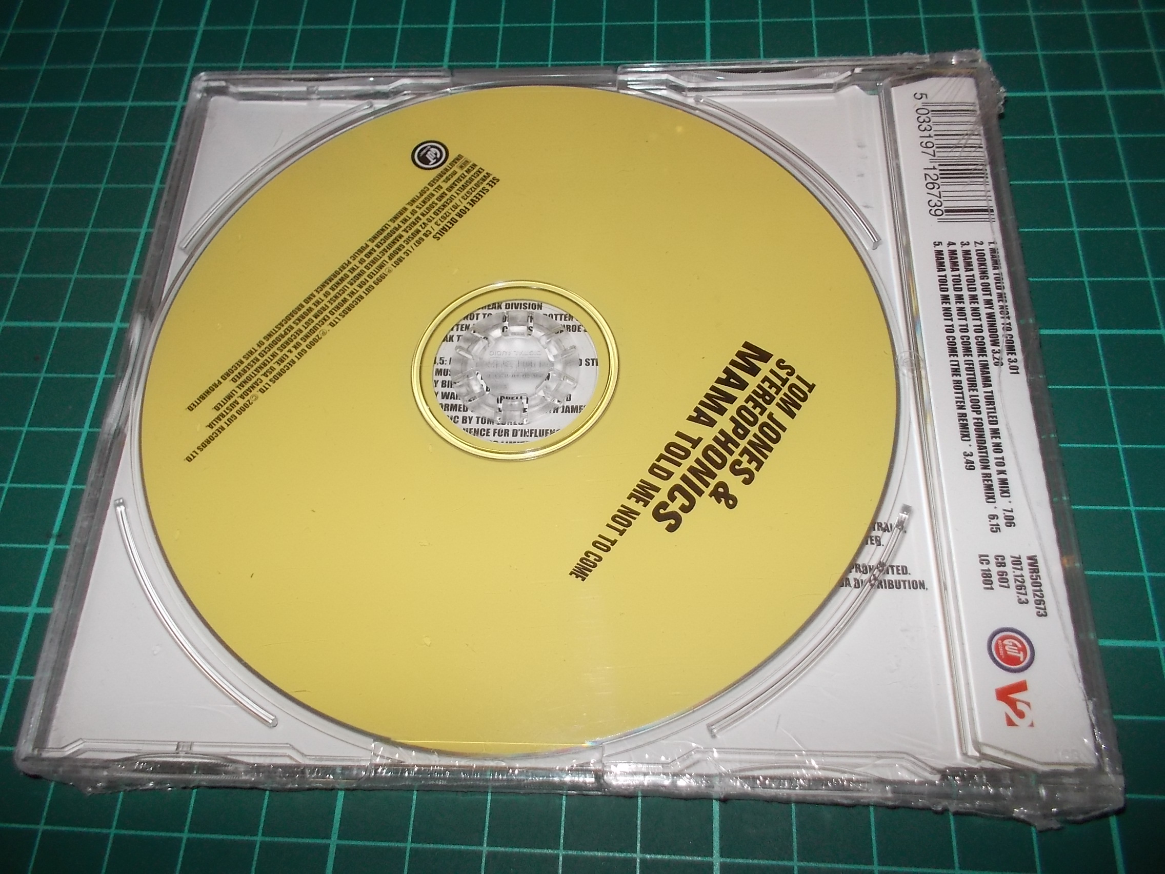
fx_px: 976
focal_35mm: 29
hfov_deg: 61.7
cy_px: 437
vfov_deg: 48.2
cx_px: 582
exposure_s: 1/30
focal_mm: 4.1
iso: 200
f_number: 3.3
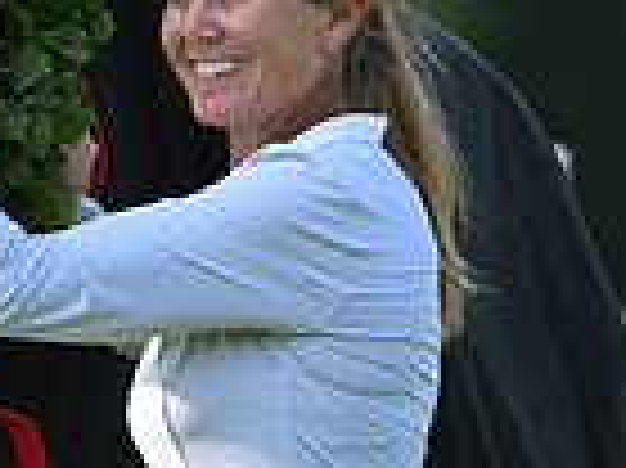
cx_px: 232
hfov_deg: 1.3
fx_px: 27609
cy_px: -783
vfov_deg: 1.0
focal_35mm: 1528
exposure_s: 1/1250
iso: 640
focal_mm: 380
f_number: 4.5
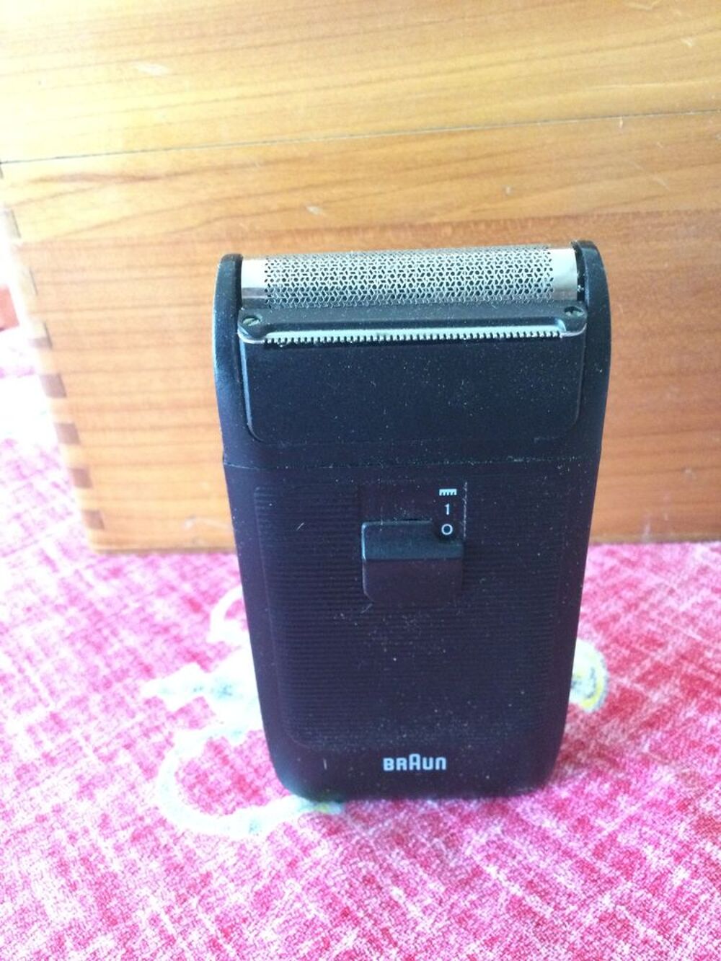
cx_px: 360
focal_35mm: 31
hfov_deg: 45.4
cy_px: 480
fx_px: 861
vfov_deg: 58.3
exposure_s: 1/17
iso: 400
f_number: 2.4
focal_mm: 3.3
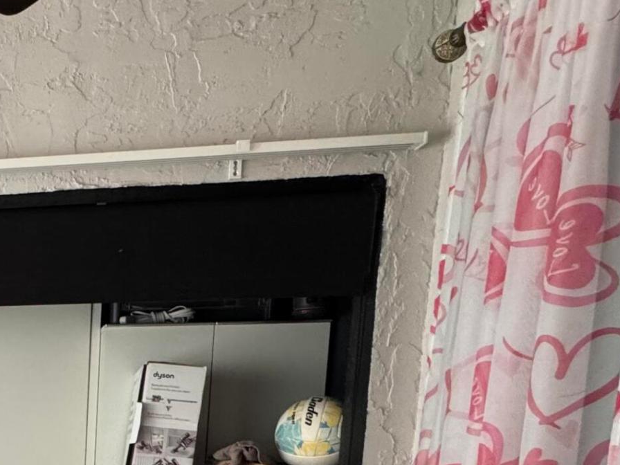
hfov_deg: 33.1
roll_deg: +0.2
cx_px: -152
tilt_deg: -8.5
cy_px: 526
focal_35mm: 45
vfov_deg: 28.8
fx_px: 806
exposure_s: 1/74
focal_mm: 2.22
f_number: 2.2
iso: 320
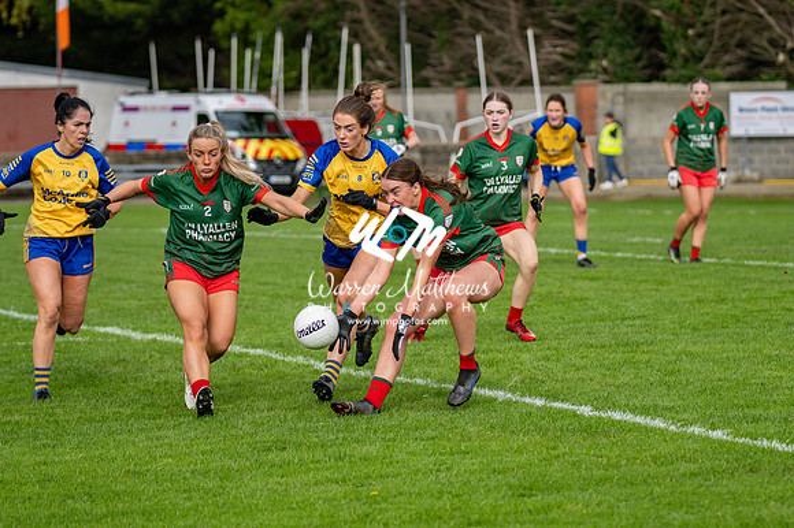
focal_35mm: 180
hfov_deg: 11.4
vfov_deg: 7.6
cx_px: 397
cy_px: 264
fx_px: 3968
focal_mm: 120
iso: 560
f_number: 2.8
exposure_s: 1/6400
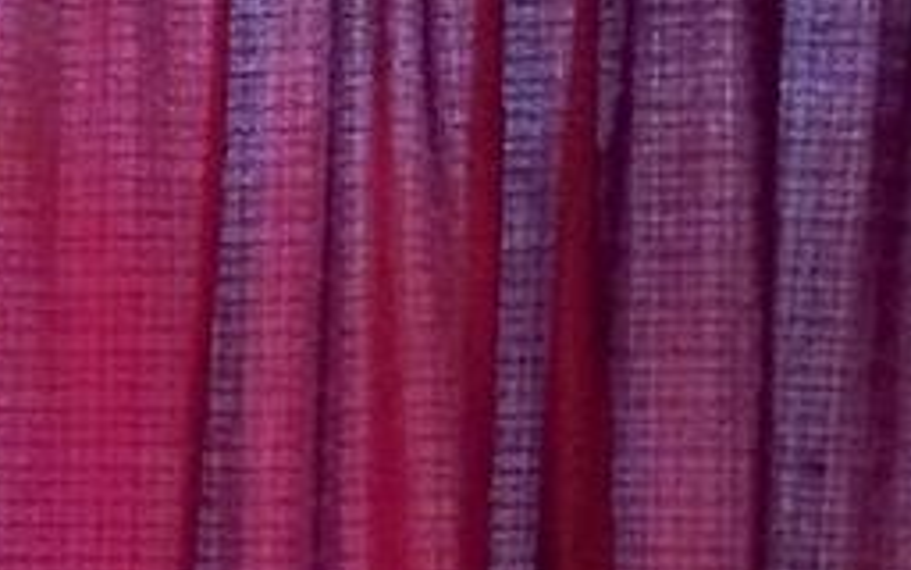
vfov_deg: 7.2
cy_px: 855
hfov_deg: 10.8
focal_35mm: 180
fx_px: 4469
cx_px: -801
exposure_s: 1/30
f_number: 2.2
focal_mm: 4.15
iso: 160
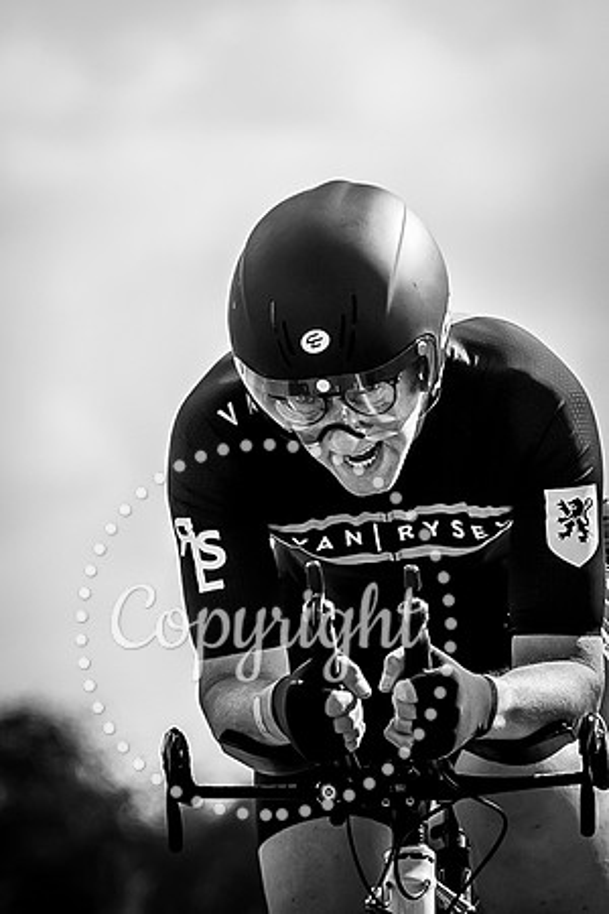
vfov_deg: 2.2
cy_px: 1031
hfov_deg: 1.5
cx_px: 390
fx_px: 23288
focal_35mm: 918
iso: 100
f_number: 4.5
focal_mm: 156
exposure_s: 1/1000
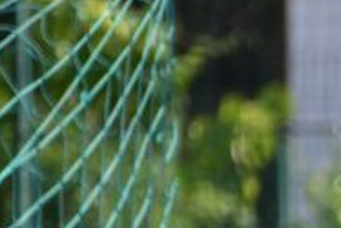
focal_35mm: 1644
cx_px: 923
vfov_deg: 0.8
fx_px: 15584
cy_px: 574
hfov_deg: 1.3
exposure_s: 1/1600
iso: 320
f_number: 5.6
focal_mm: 300
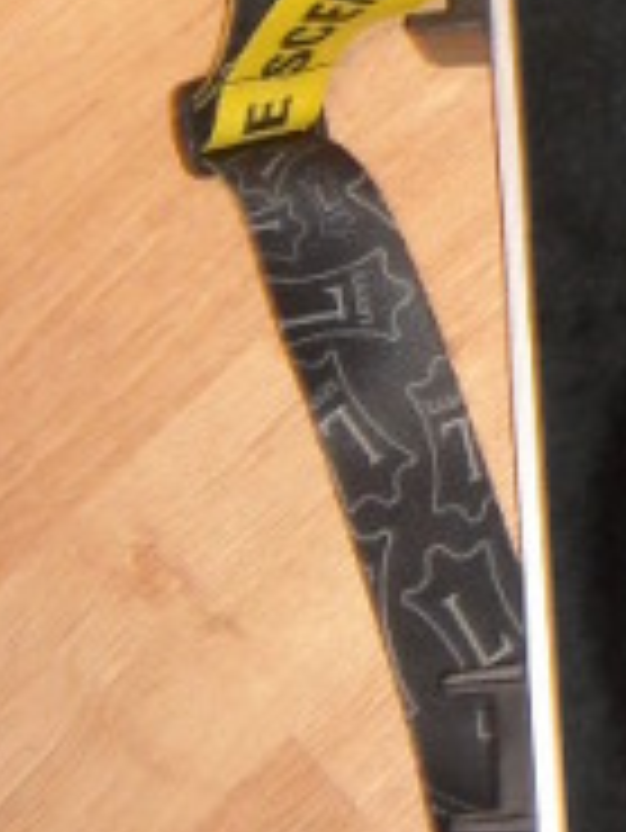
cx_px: 1288
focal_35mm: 190
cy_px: -720
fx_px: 4576
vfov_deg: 9.8
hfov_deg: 7.5
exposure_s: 1/60
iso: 200
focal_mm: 7.1
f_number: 3.1
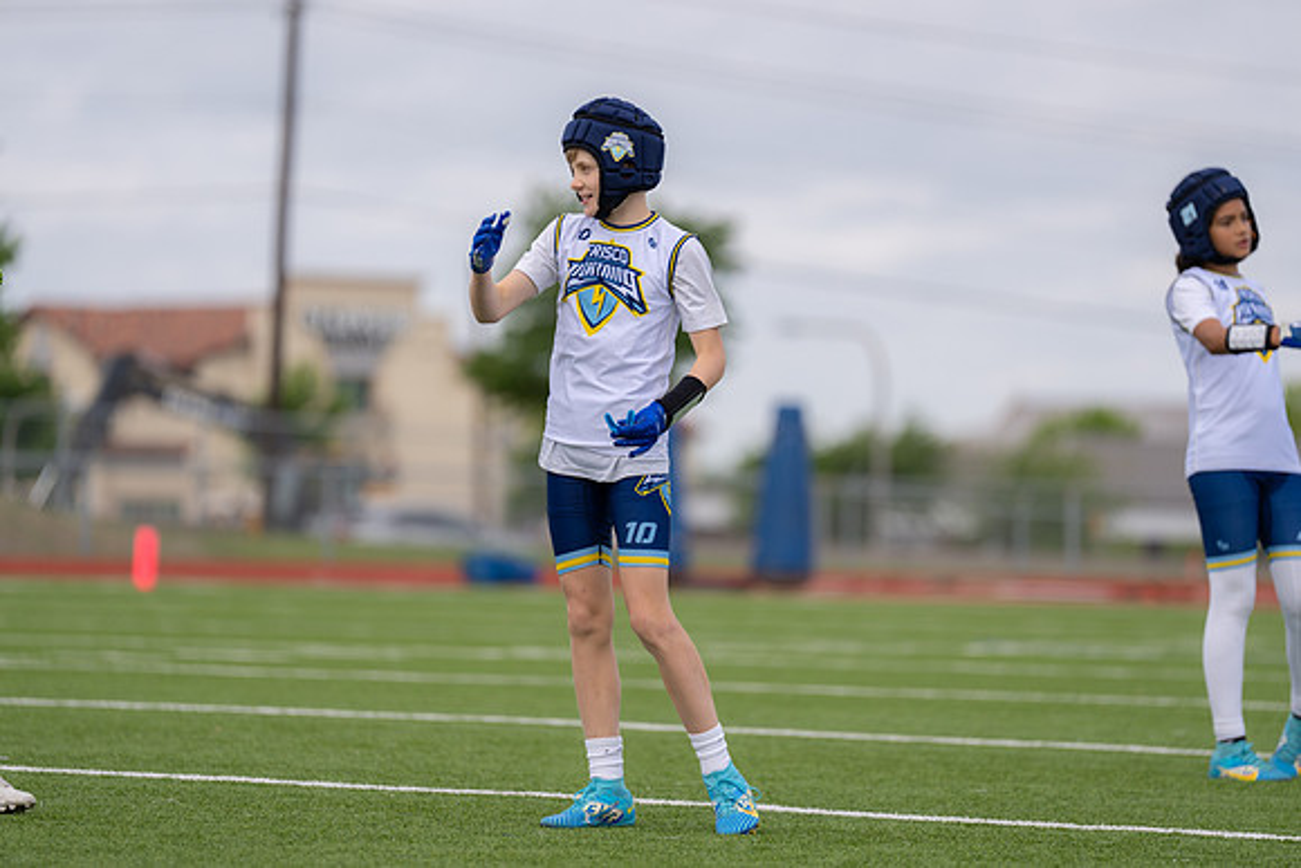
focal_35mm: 200
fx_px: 7229
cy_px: 434
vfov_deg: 6.9
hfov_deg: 10.3
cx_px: 650
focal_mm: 200
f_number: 2.8
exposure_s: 1/1250
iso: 100
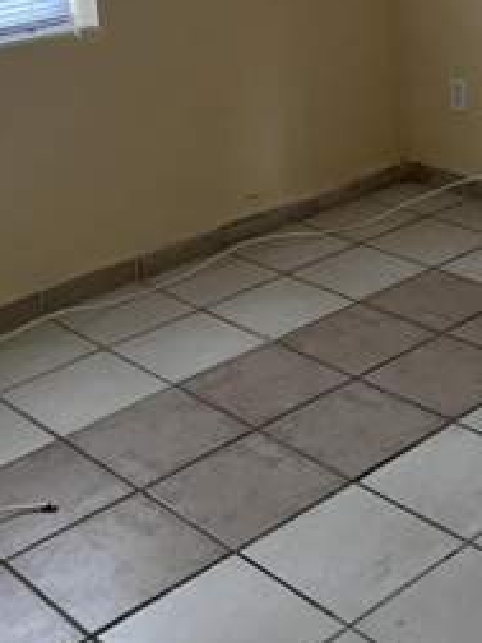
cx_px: 360
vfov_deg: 27.9
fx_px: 1225
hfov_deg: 22.1
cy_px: 26
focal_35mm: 66
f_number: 1.5
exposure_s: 1/50
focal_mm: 5.7
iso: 500
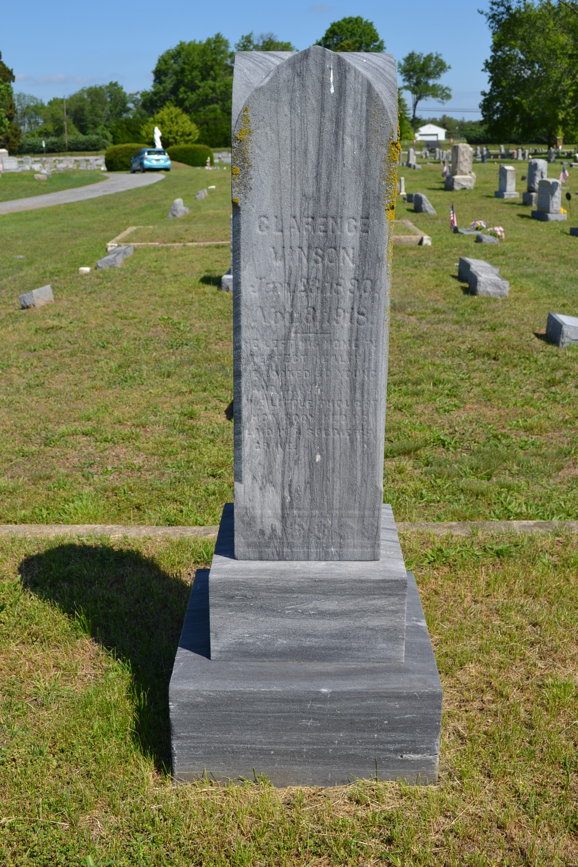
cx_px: 289
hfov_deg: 34.2
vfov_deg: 49.6
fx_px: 939
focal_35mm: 39
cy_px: 434
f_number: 8
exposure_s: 1/250
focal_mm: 26
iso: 100
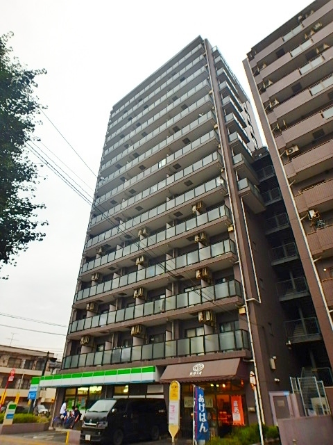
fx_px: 269
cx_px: 166
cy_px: 222
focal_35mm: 21
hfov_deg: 63.4
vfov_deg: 79.0
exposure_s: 1/160
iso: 125
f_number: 3.5
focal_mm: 3.7
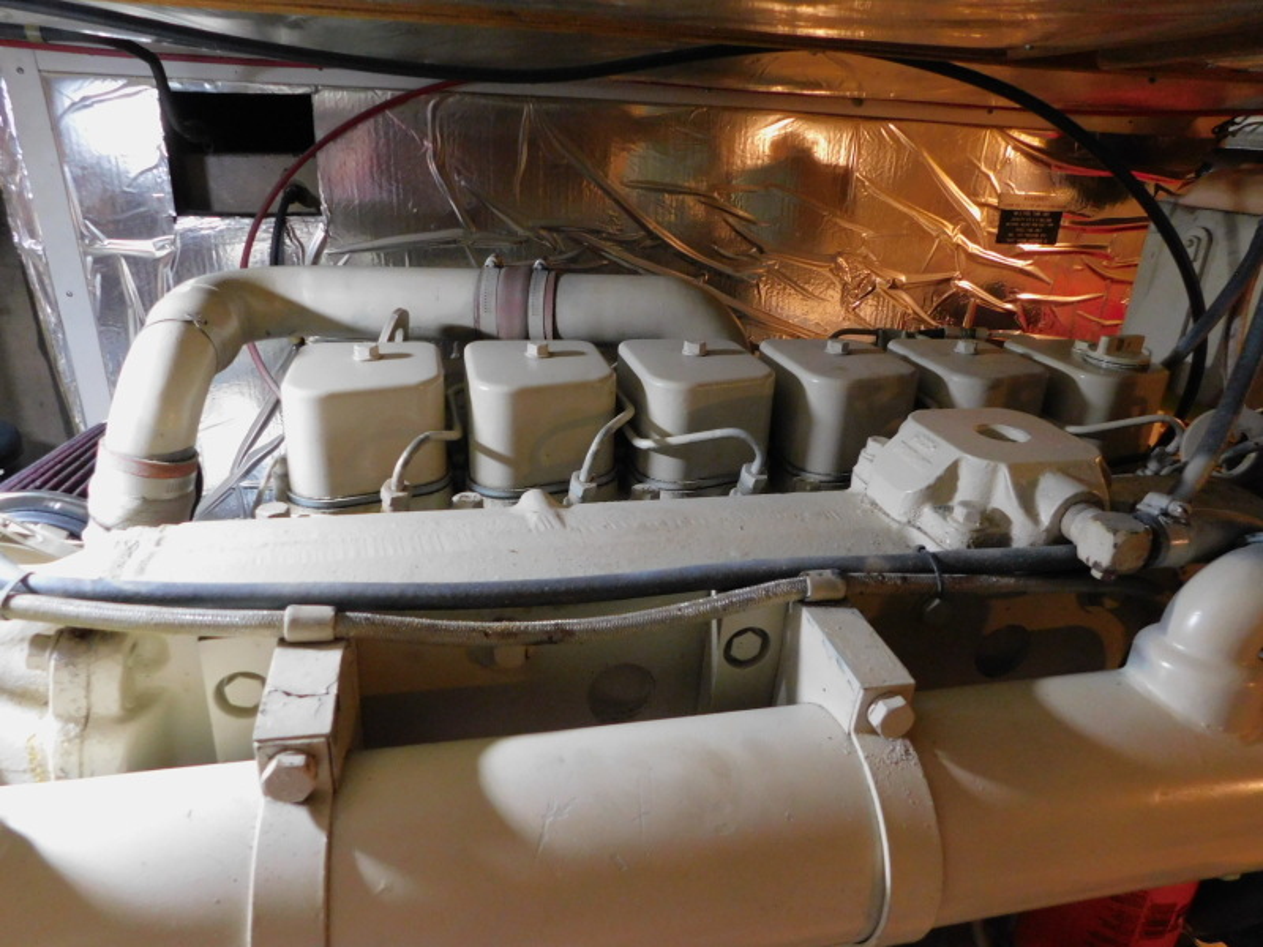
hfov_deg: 73.9
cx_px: 632
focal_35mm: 23
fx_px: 839
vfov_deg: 58.9
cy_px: 474
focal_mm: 4
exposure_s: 1/8
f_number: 3
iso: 500
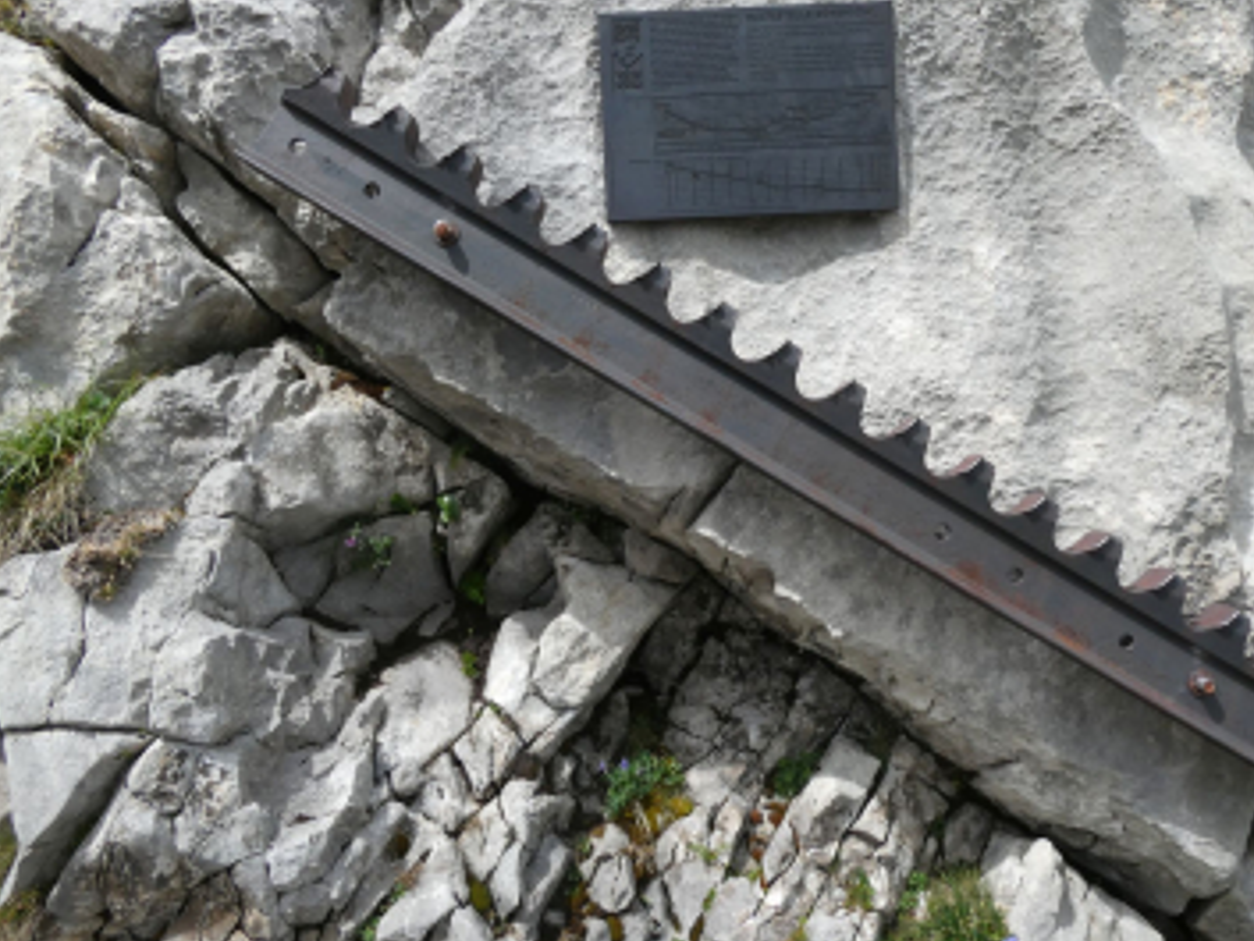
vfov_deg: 48.1
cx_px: 691
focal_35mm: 29
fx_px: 1051
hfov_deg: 61.5
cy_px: 412
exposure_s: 1/800
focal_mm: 4.3
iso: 80
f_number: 3.3
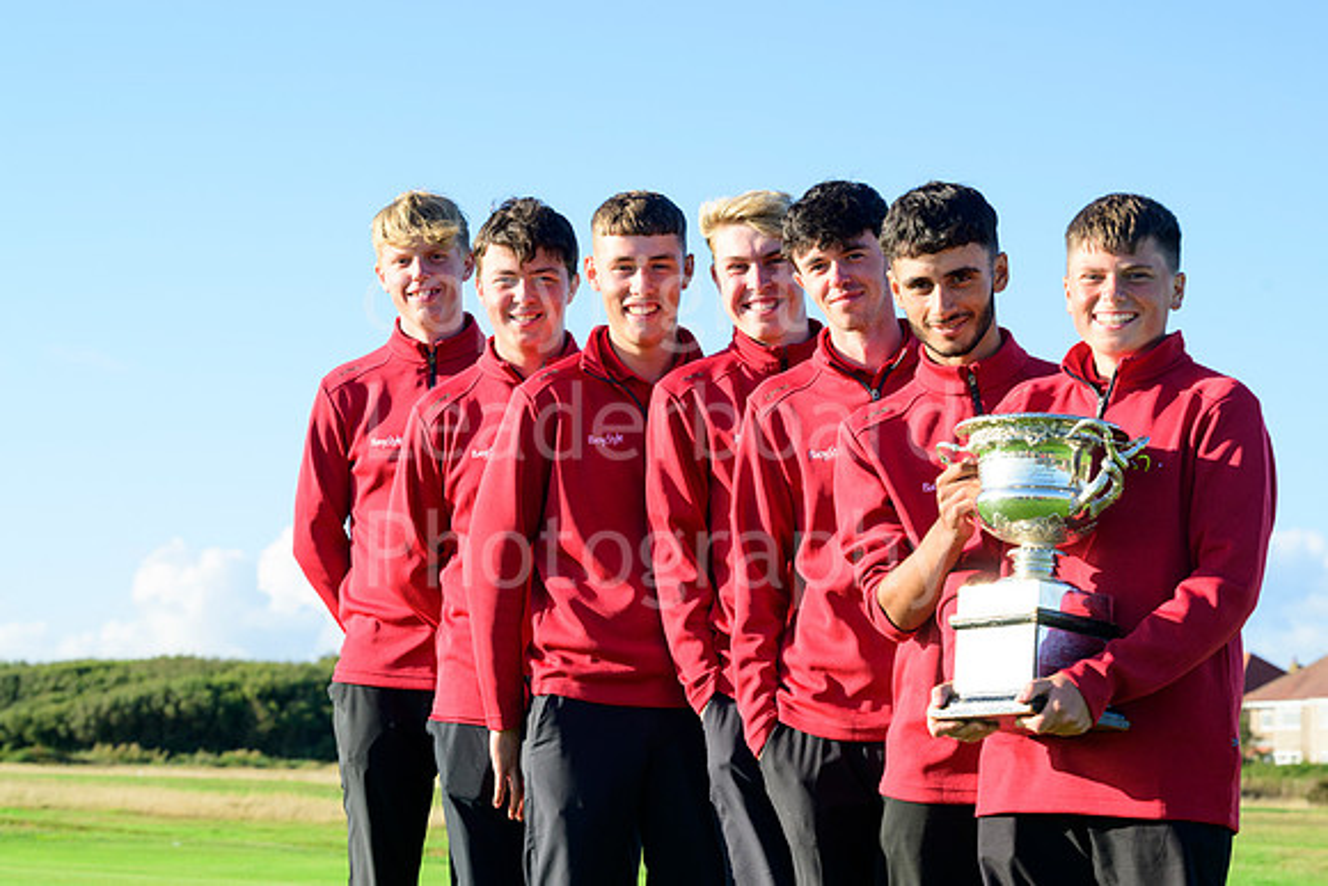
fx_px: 3394
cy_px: 443
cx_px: 664
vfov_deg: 14.9
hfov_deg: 22.1
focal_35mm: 92
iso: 400
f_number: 8
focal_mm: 92
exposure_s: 1/400
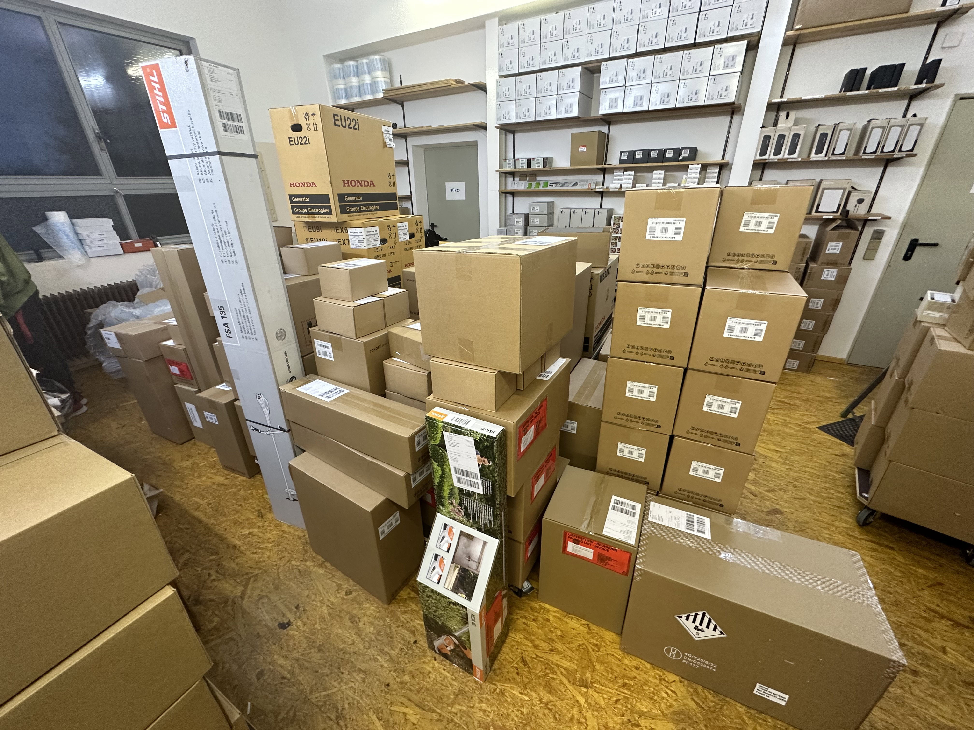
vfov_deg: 85.7
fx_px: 394
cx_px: 487
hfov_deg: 102.1
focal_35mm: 14
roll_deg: +1.2
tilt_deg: -24.9
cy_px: 365
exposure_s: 1/50
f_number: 2.2
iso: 250
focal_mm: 2.22
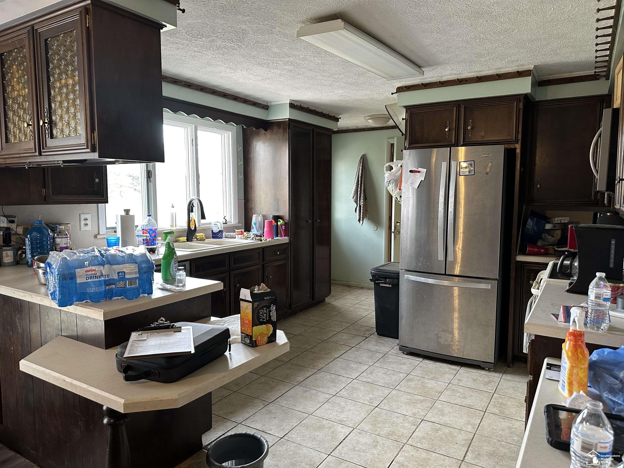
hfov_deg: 71.6
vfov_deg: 56.8
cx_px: 312
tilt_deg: -5.6
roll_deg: -0.3
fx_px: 433
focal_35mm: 24
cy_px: 234
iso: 200
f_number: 1.78
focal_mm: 6.86
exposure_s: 1/60
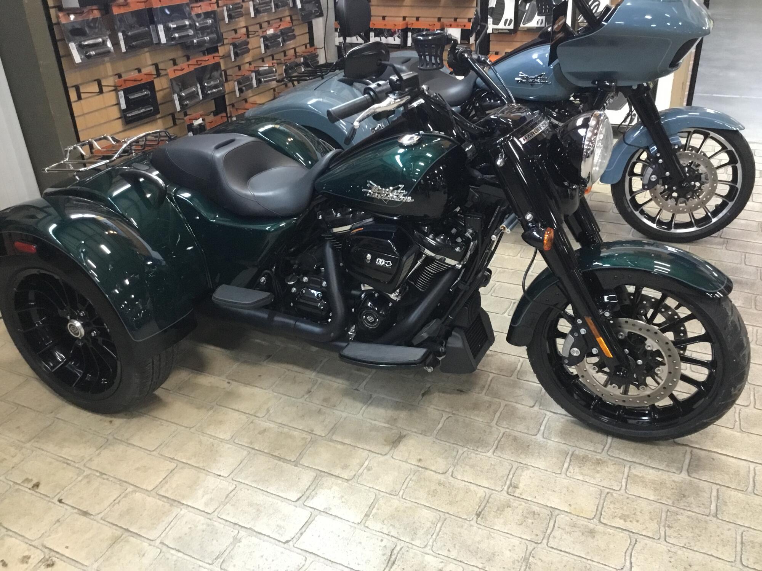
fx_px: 682
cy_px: 286
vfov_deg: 45.4
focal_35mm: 31
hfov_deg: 58.4
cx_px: 381
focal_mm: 3.3
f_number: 2.4
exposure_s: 1/30
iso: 200
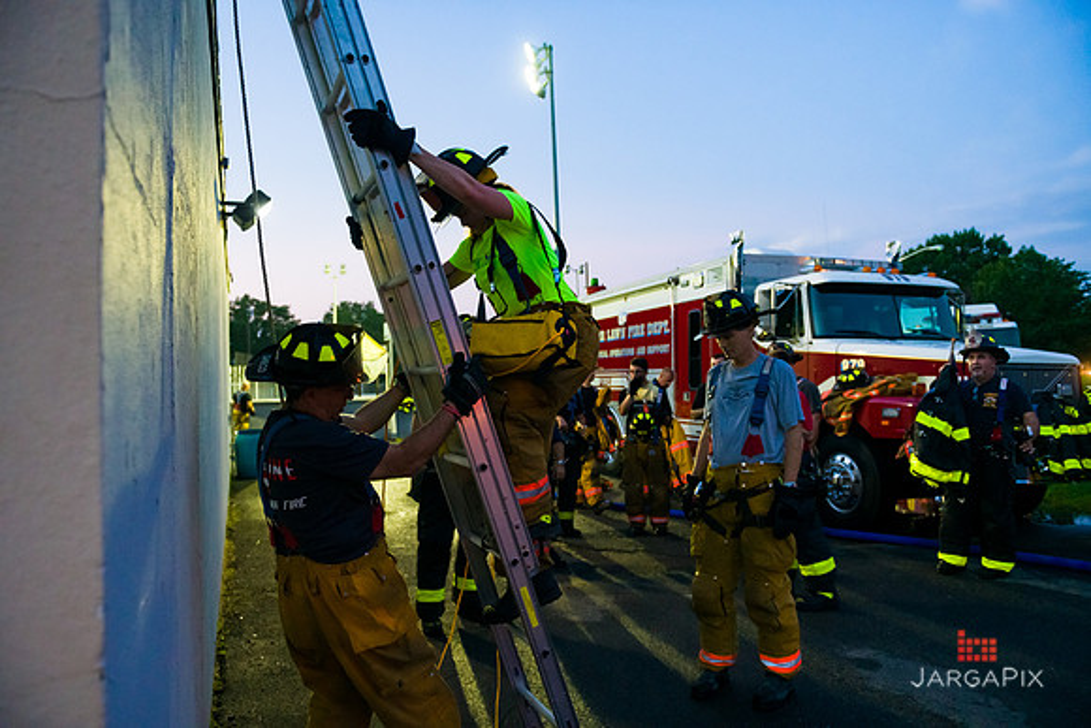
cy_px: 364
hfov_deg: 73.7
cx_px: 546
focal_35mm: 24
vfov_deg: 53.2
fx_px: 727
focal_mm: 24
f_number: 3.2
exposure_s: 1/125
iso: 3200
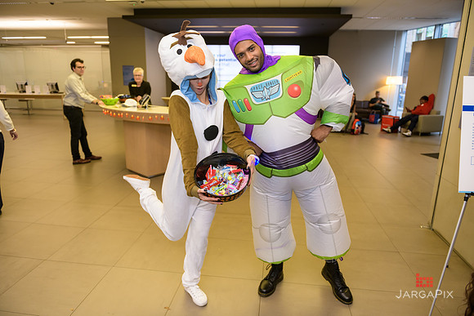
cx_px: 237
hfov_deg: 73.7
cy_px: 158
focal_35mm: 24
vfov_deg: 53.2
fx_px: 316
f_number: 3.2
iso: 800
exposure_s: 1/100
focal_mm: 24
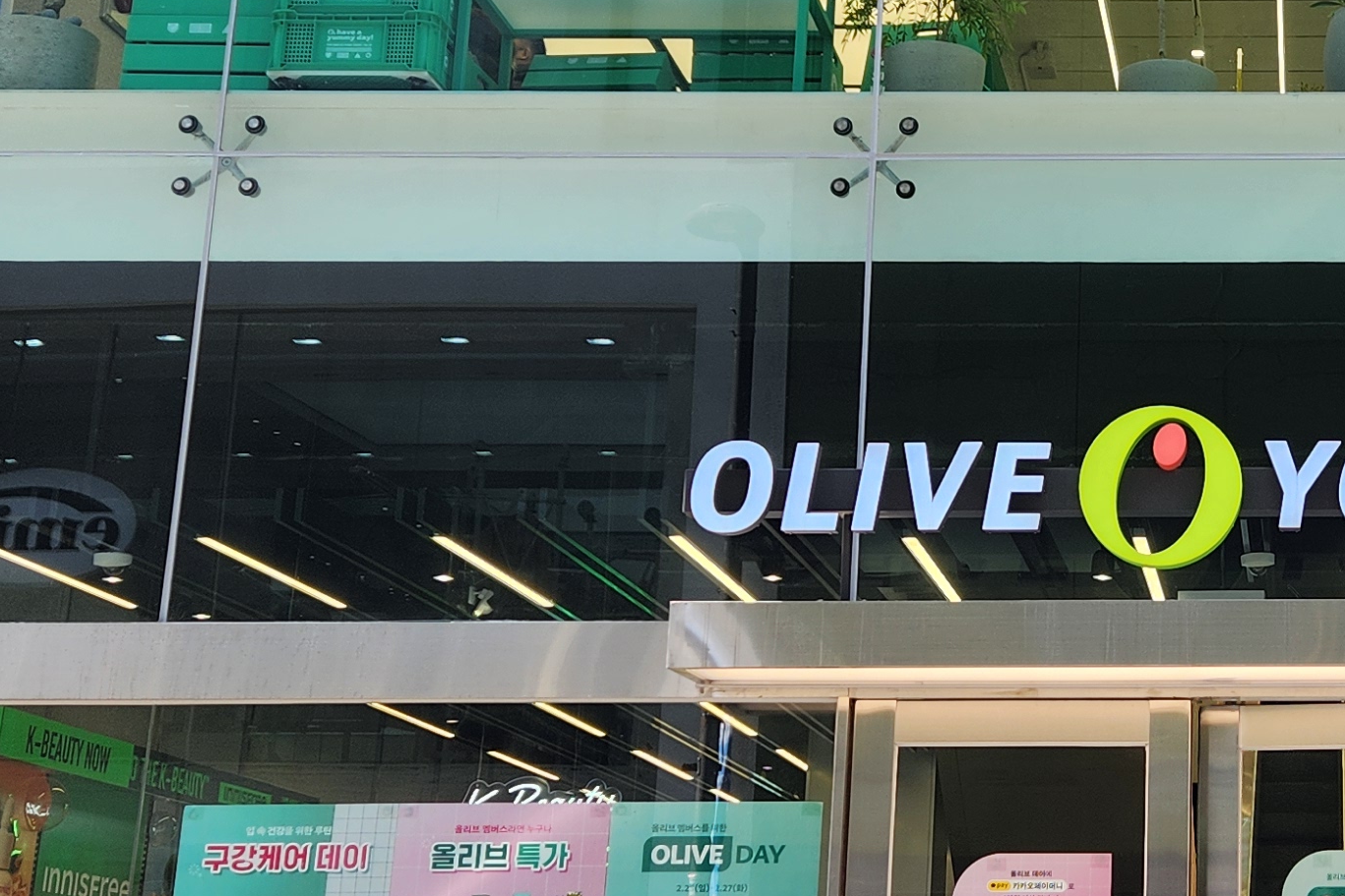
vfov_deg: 19.4
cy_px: 347
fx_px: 2615
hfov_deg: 27.5
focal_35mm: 70
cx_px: 1289
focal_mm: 5.4
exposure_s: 1/306
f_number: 1.8
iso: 20
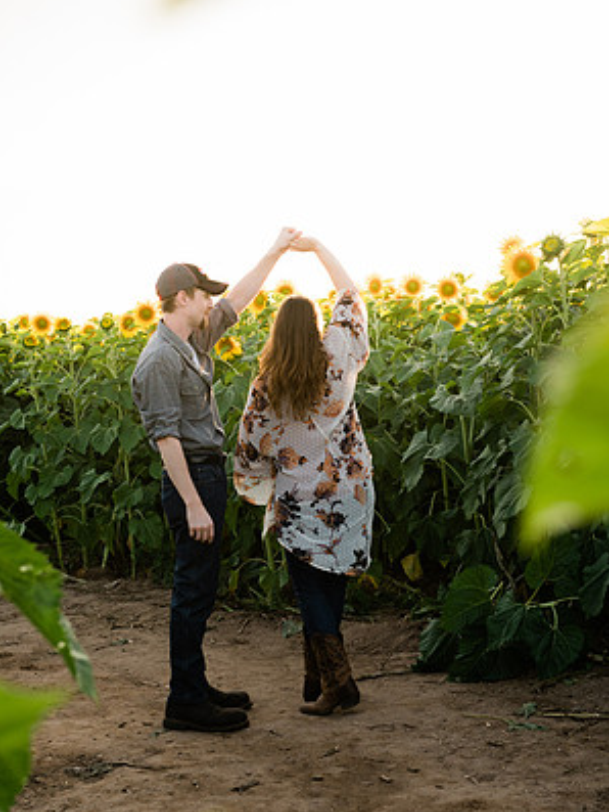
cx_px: 304
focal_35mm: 61
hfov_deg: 24.0
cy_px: 444
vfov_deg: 31.7
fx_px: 1430
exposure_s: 1/320
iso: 320
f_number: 5.6
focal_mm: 56
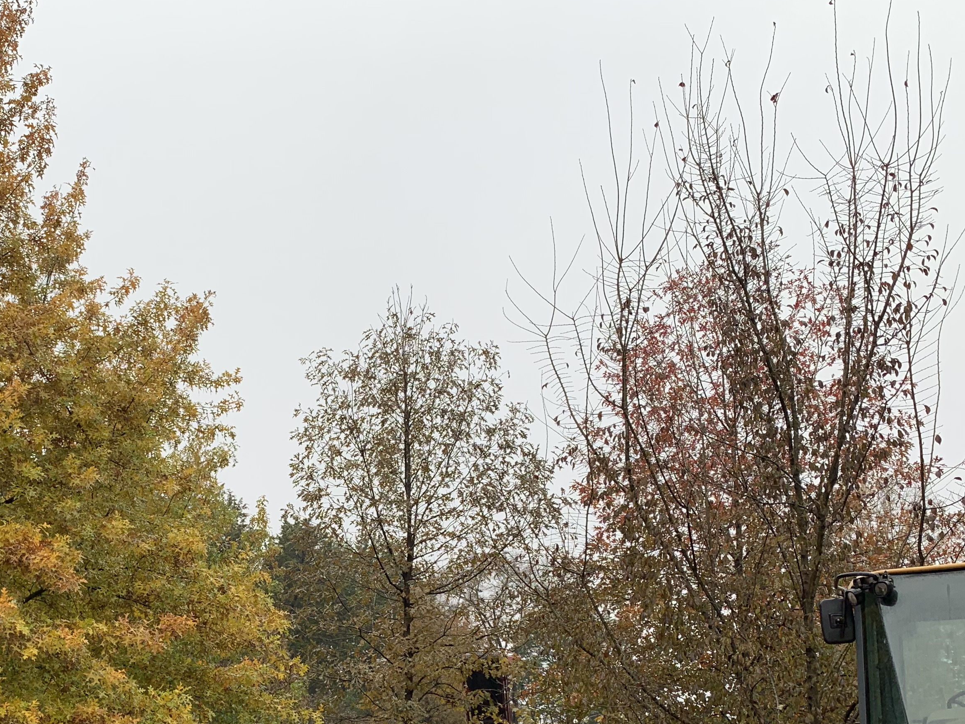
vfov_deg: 31.5
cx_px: 249
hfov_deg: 40.9
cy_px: 562
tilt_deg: +11.4
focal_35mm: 45
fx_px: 1254
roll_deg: -0.4
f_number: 1.8
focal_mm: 4.25
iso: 25
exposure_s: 1/141
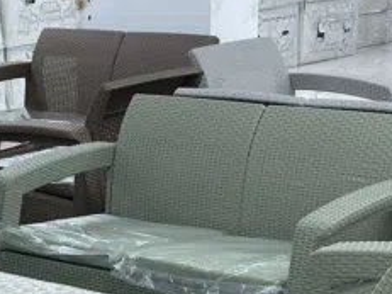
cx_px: 46
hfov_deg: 14.7
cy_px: 364
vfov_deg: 10.9
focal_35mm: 133
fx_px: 1505
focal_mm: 6.86
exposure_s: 1/50
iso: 250
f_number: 1.78
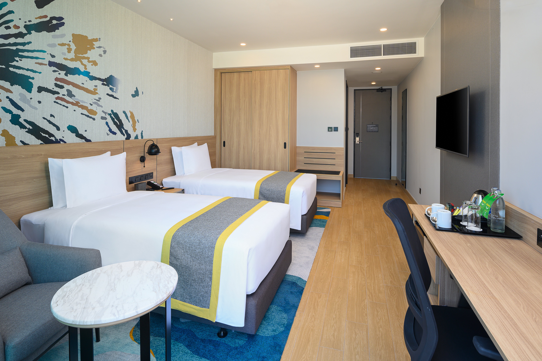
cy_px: 180
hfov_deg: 86.9
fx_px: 286
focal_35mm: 19
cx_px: 271
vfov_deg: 64.5
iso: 320
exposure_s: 1/15
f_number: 8
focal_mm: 19
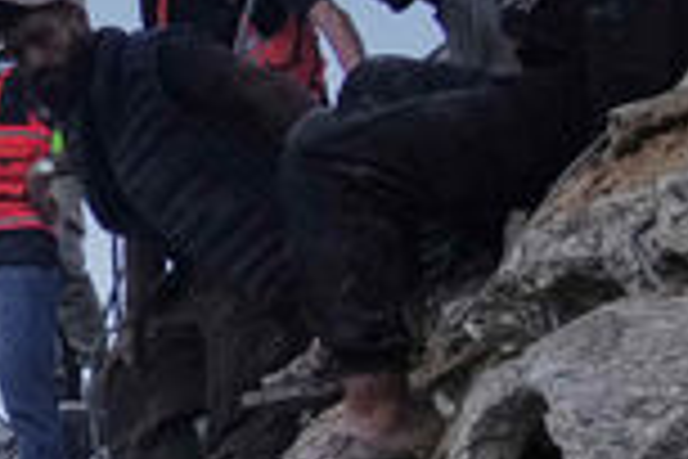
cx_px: -1124
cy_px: 655
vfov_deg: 9.2
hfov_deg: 11.1
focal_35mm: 146
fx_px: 2790
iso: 1250
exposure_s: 1/2000
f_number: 6.3
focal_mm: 24
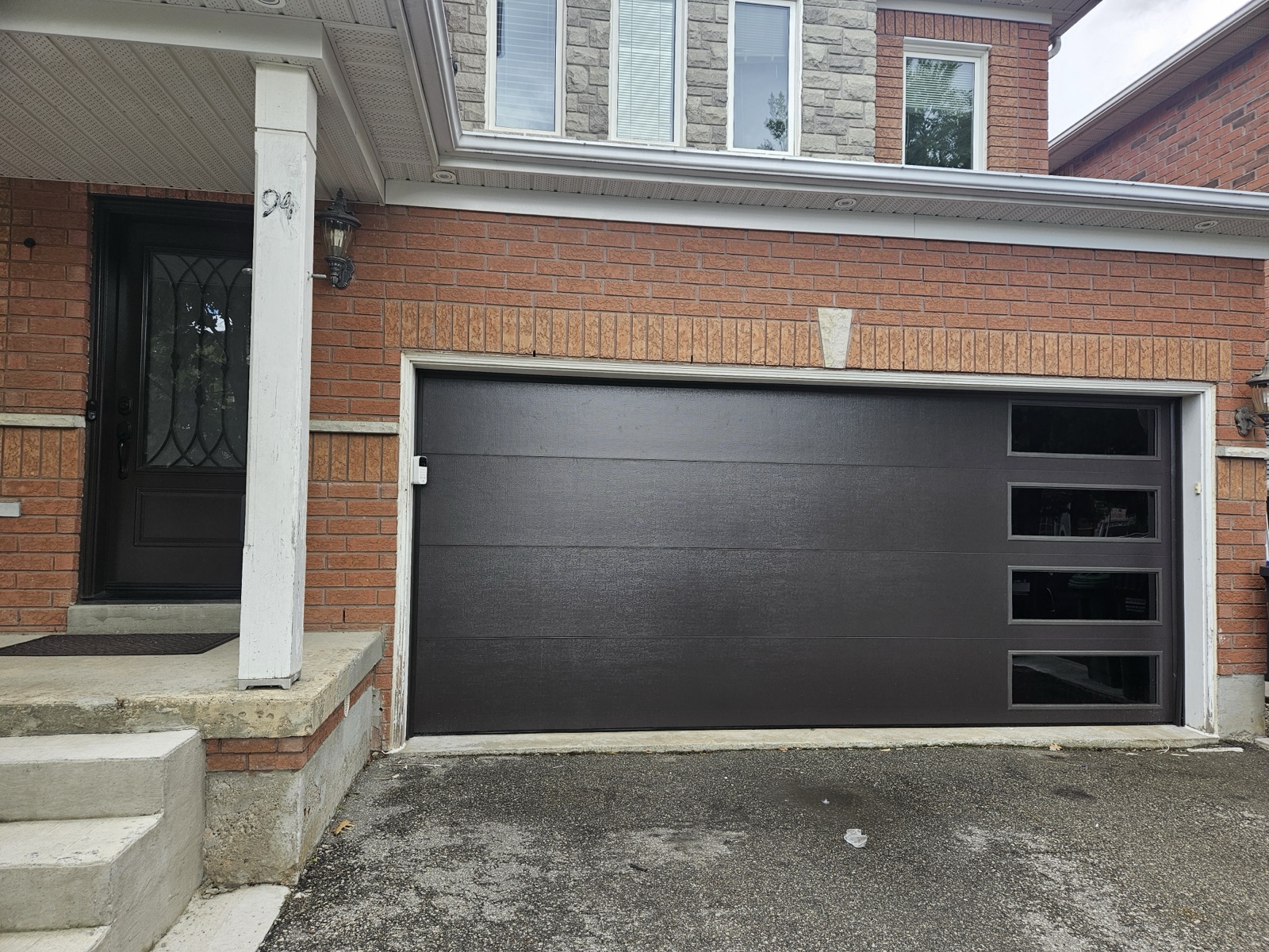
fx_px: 843
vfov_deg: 58.9
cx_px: 634
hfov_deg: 73.9
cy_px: 476
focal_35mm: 23
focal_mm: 5.4
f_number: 1.8
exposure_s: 1/233
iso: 40
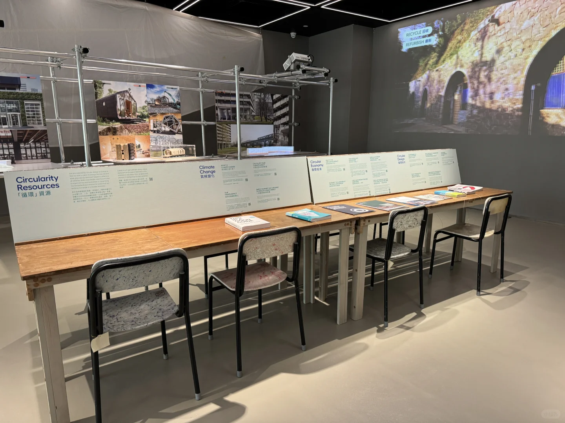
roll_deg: +0.7
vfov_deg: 56.8
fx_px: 392
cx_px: 282
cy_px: 212
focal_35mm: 24
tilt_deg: -12.6
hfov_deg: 71.6
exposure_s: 1/62
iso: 200
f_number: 1.78
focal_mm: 6.86
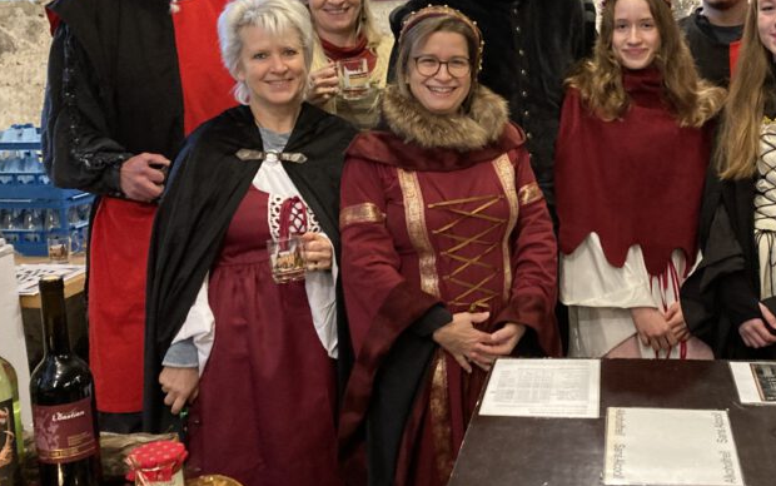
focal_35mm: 49
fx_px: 1037
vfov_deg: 26.3
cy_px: 208
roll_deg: +2.1
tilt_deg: -8.7
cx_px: 549
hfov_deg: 40.3
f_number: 1.8
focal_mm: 3.99
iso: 320
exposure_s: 1/33
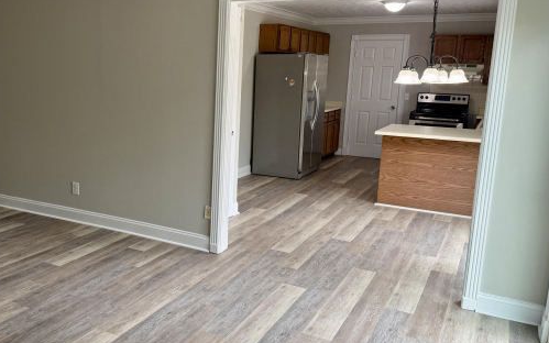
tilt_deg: -11.4
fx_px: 509
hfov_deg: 56.0
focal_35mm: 34
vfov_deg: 37.3
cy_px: 165
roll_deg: -1.3
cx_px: 203
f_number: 1.78
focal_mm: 6.76
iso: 125
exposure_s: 1/120
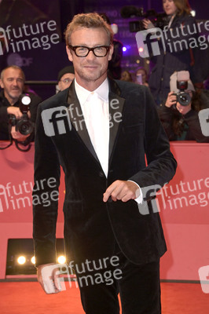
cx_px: 104
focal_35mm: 85
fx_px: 741
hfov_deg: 16.0
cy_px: 157
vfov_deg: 23.9
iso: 1250
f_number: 6.3
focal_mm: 85
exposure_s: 1/250
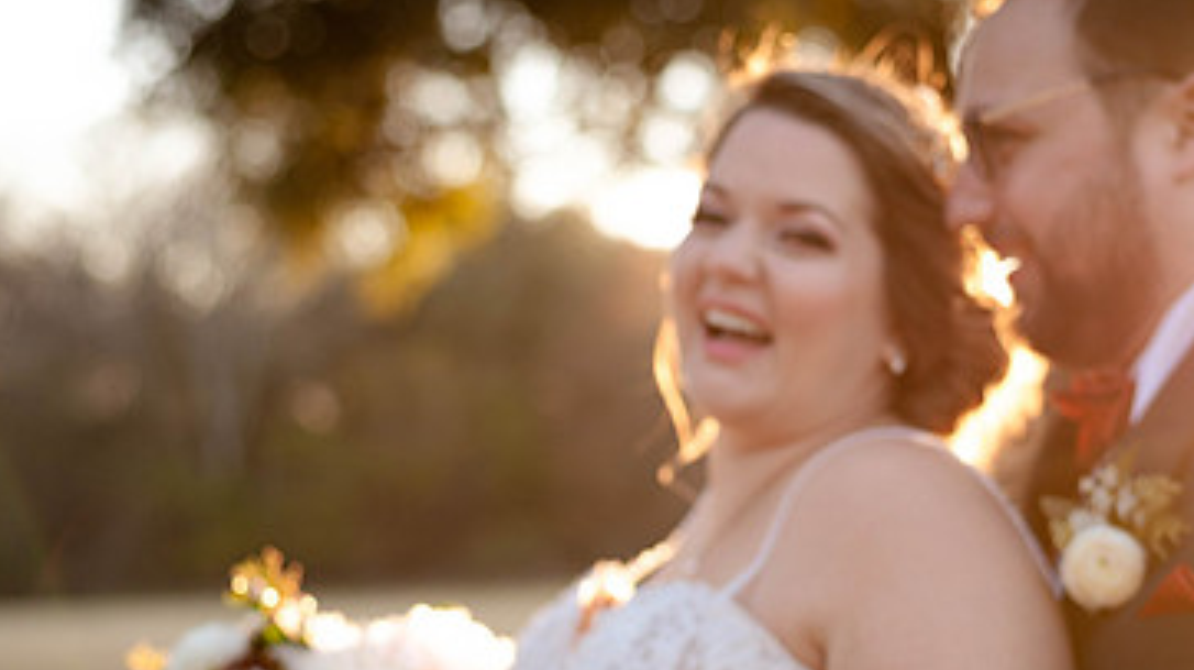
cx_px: 729
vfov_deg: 14.3
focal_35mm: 84
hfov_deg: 25.3
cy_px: 553
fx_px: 2657
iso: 200
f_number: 2.8
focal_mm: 50
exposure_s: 1/500
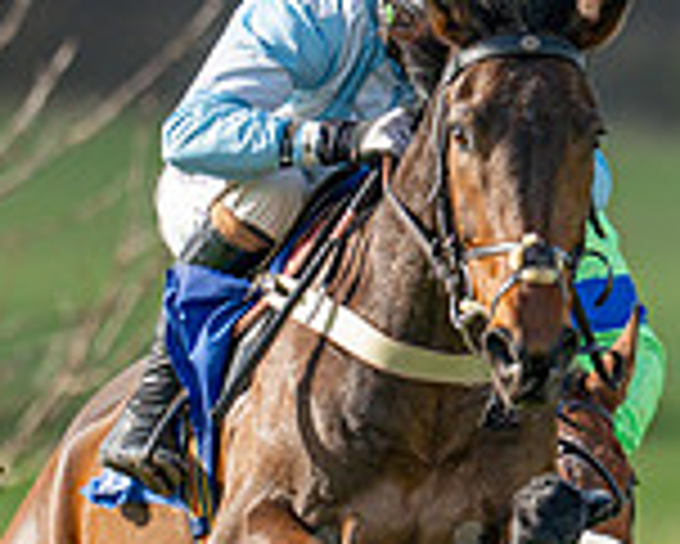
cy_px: 376
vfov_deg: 0.8
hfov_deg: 1.0
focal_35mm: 2012
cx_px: 615
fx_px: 40518
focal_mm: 400
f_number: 4.5
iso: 400
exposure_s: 1/1250
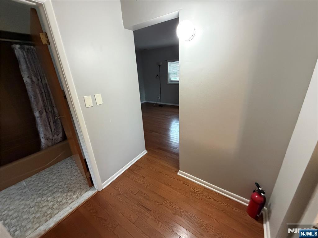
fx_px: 129
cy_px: 119
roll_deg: +4.1
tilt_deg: -18.2
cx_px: 159
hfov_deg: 102.1
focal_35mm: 14
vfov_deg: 85.7
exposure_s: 1/60
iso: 800
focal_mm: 2.22
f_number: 2.2
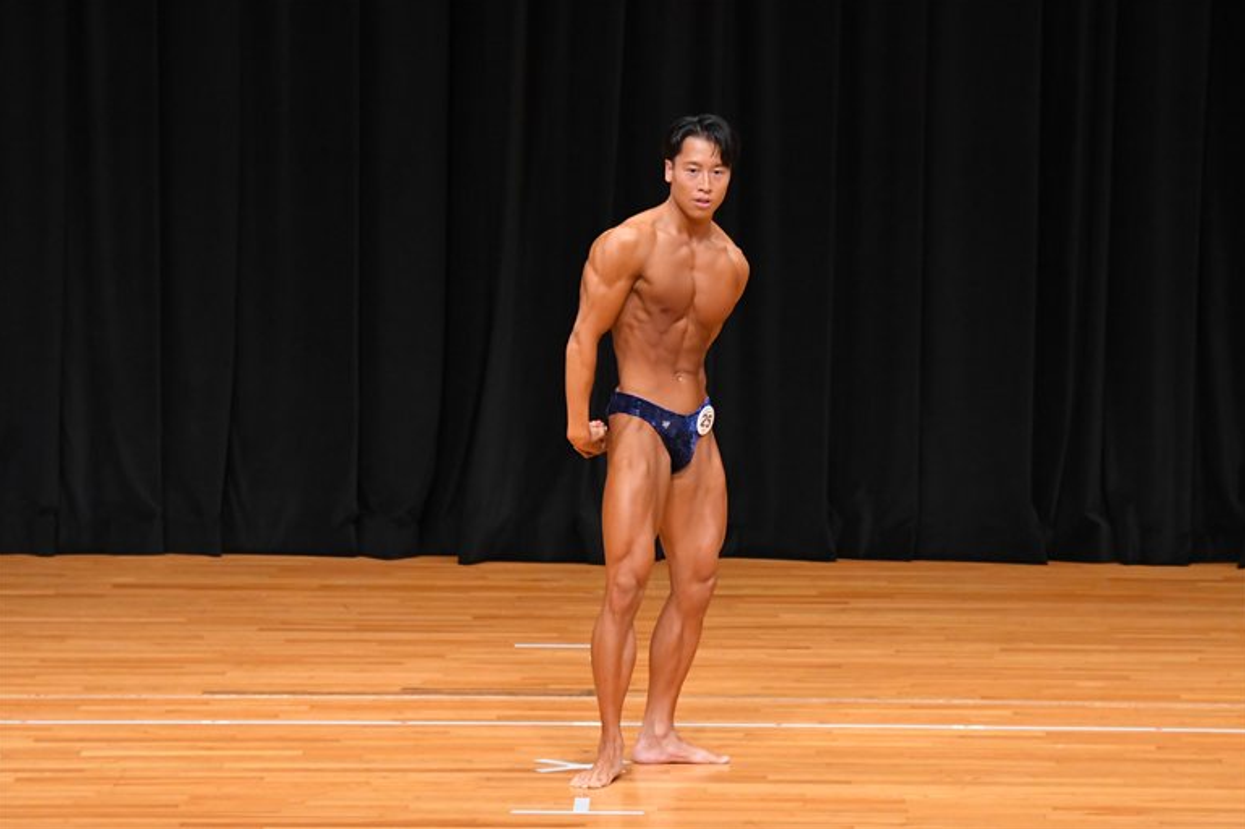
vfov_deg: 5.3
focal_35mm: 257
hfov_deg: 8.0
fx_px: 8884
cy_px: 413
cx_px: 624
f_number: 5.6
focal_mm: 170
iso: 4000
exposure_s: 1/400
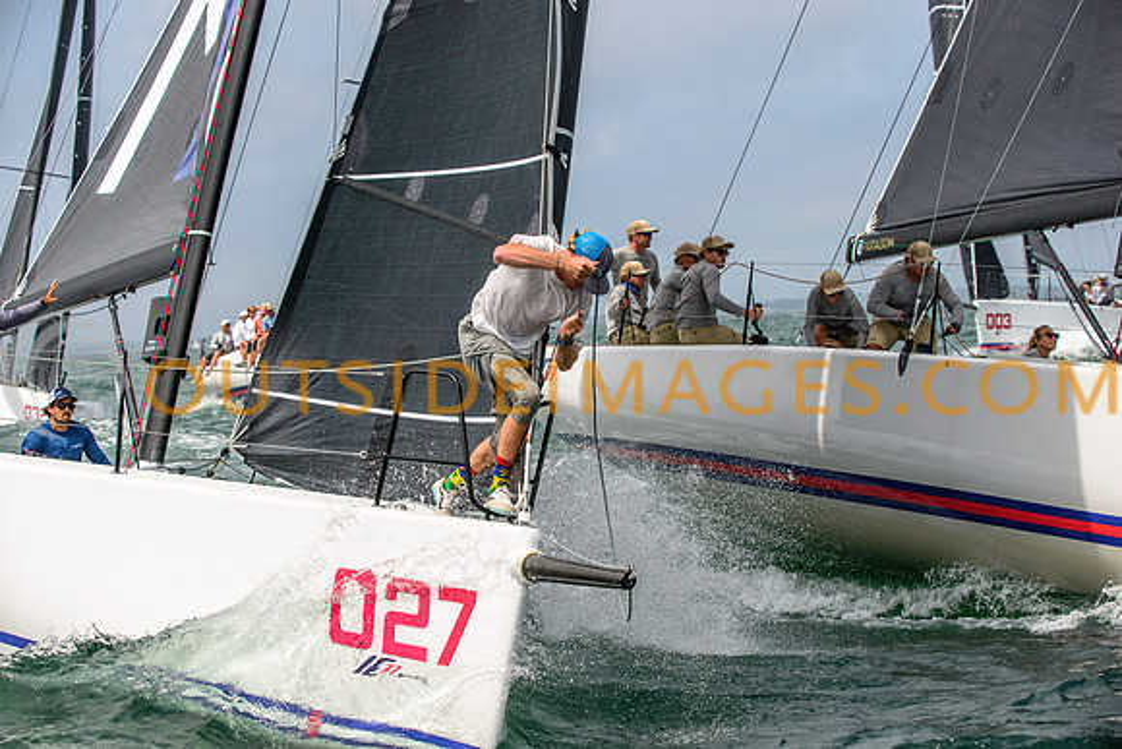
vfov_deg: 17.1
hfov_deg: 25.4
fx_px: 2494
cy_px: 374
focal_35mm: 80
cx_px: 561
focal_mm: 80
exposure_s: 1/5000
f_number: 5
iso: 400
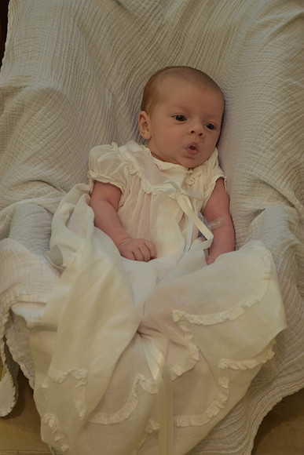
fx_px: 987
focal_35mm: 78
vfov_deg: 26.0
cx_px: 152
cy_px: 228
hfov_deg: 17.5
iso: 500
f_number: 5.6
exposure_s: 1/60
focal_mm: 52
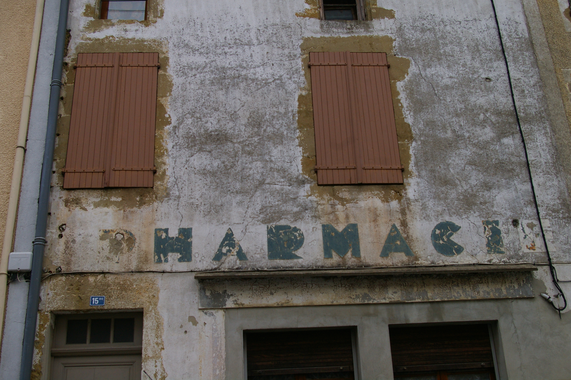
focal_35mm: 39
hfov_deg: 49.6
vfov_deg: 34.1
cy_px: 190
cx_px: 286
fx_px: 618
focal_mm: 26
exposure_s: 1/180
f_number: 8
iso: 400
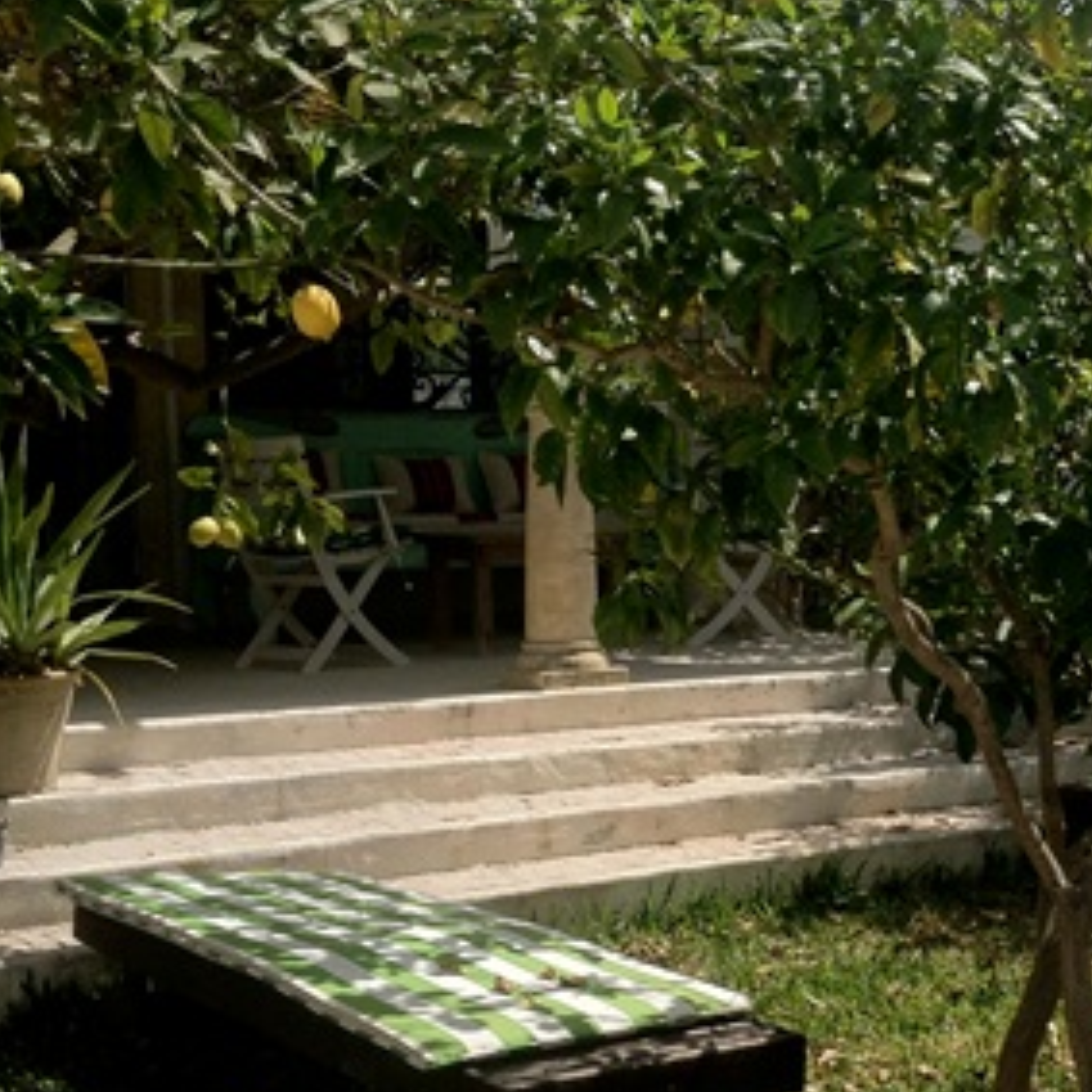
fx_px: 2498
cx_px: 1026
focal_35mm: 70
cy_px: 637
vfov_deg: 24.6
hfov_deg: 23.8
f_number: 2.4
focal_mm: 4.28
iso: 64
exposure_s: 1/1314
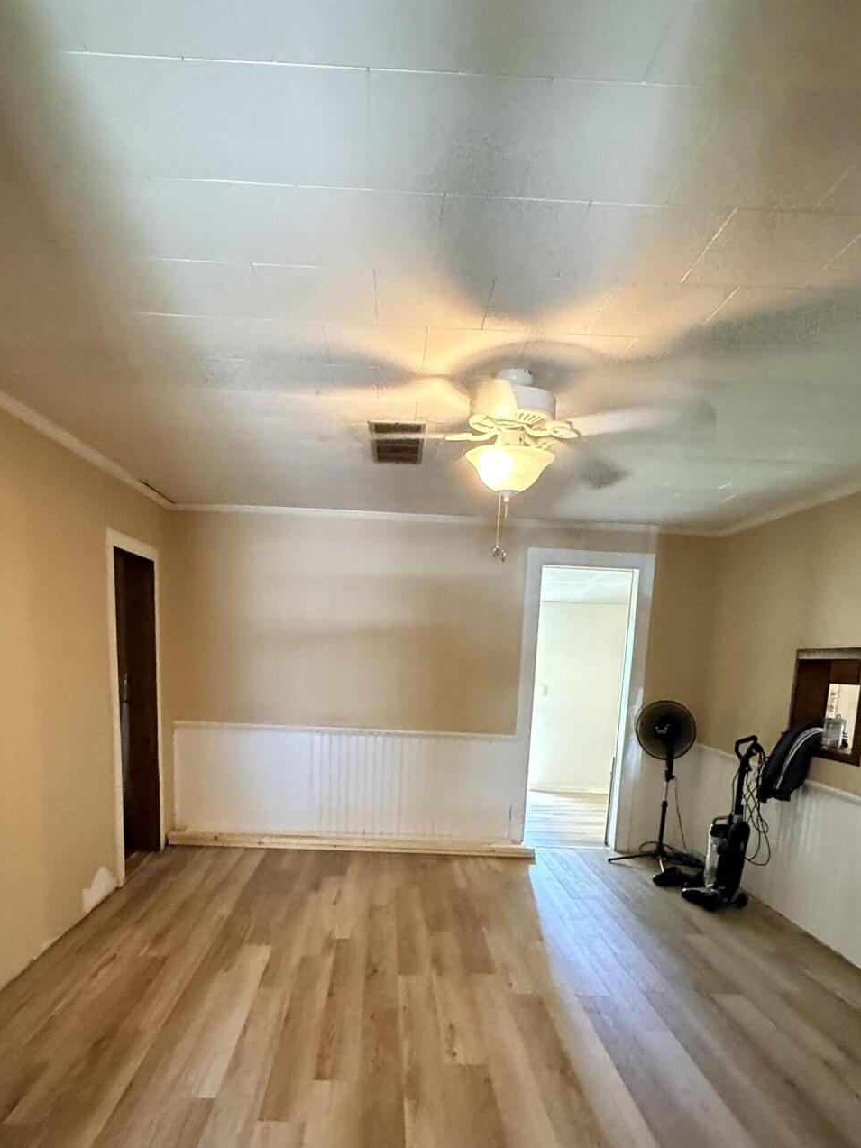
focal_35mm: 22
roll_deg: -3.0
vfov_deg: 73.5
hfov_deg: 61.0
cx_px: 399
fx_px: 729
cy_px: 788
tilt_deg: -8.6
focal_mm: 2.22
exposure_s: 1/60
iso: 1000
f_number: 2.2
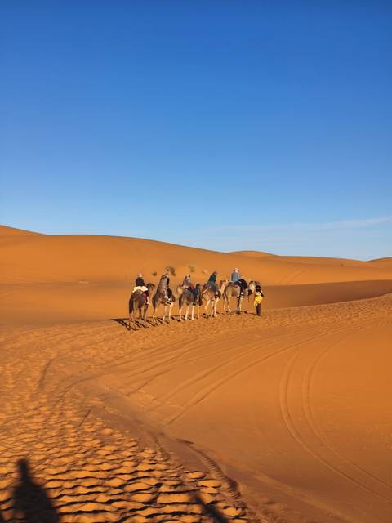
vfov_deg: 41.2
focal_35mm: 46
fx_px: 695
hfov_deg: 31.5
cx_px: 196
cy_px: 262
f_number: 1.65
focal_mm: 6.18
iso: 50
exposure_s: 1/1072
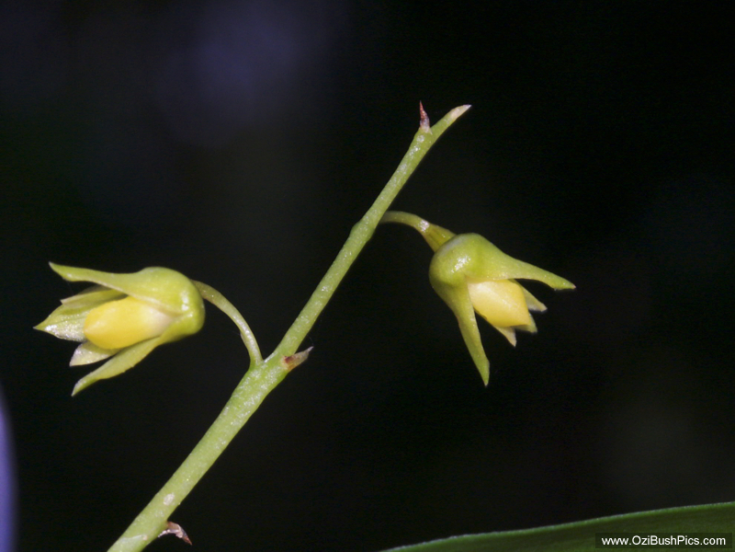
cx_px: 368
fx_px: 4225
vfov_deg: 7.5
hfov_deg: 9.9
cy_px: 276
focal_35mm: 199
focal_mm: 50.48
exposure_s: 1/180
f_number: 8
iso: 100
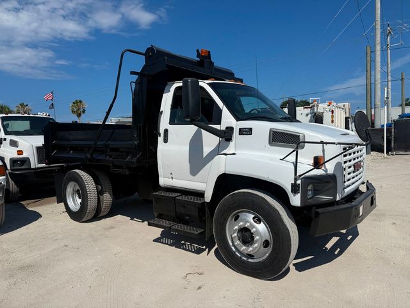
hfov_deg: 71.6
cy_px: 154
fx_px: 284
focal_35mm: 24
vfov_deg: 56.8
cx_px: 205
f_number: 1.78
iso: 80
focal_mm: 6.76
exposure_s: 1/11905
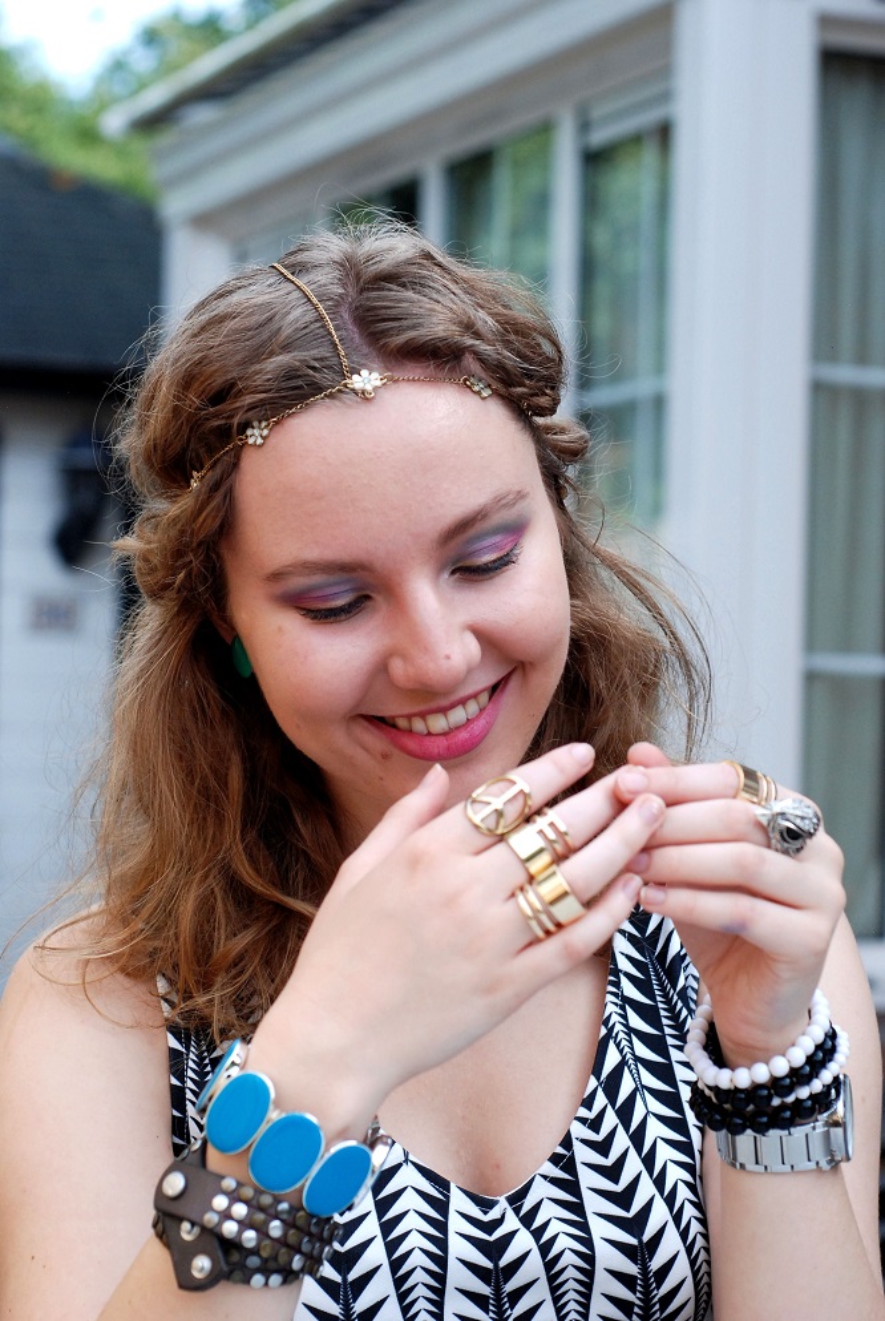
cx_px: 442
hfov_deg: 18.2
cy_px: 660
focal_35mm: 75
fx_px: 2756
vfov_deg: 27.0
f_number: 4.5
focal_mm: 50
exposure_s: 1/1000
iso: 500
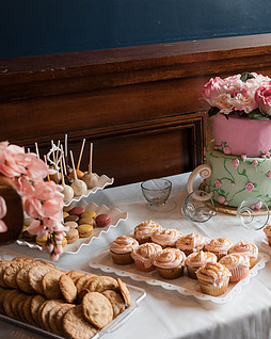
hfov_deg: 24.5
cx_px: 252
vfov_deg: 31.5
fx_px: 602
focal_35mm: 60
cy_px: 176
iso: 1000
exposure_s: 1/250
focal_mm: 35
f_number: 4
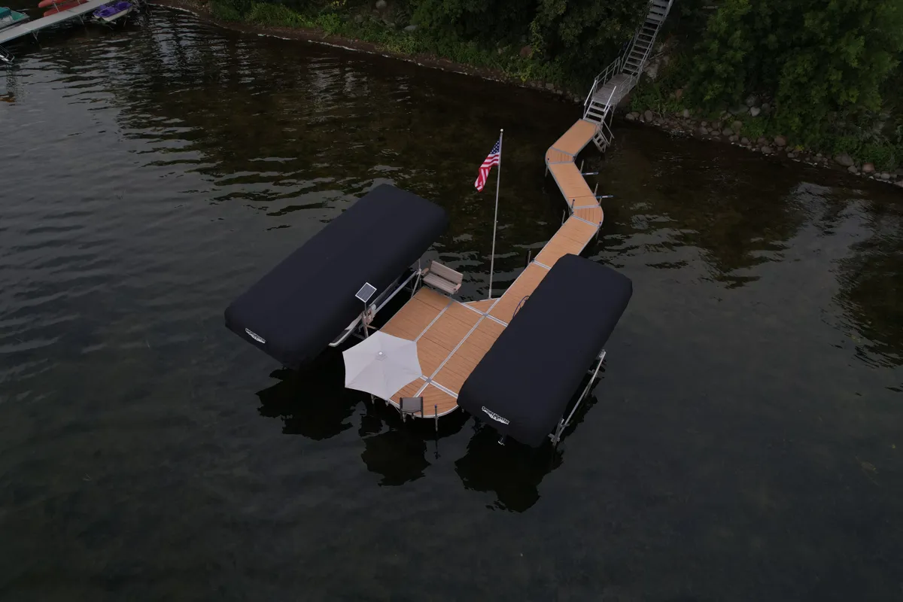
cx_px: 452
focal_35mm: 22
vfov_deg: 57.2
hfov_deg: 78.6
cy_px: 301
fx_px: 552
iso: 110
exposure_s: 1/50
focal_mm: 8.38
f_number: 2.8
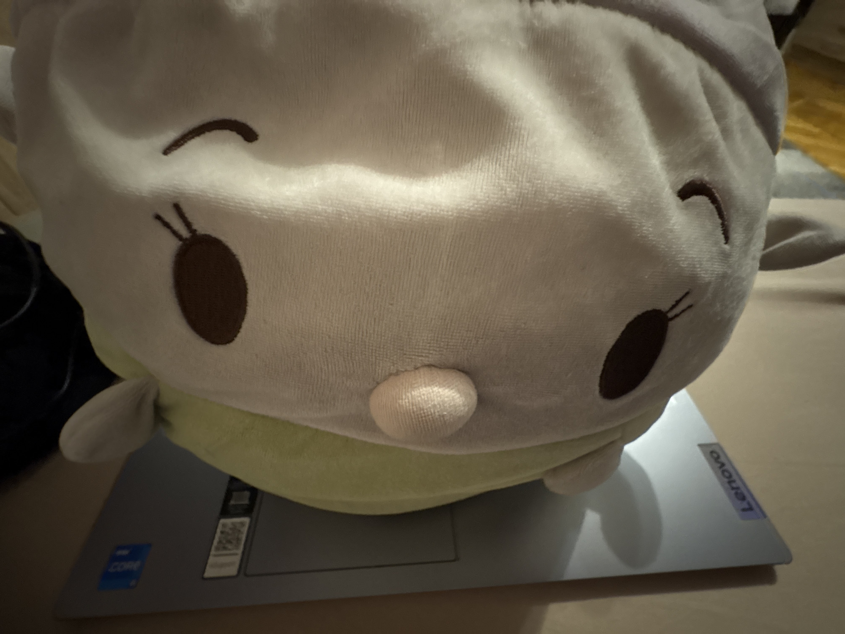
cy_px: 317
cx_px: 422
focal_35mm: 14
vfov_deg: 85.7
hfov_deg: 102.1
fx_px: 342
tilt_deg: -47.4
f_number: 2.2
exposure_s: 1/25
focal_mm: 2.22
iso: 1250
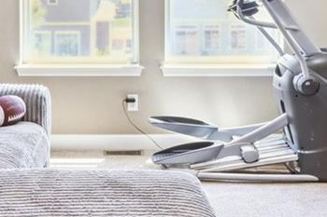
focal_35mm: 64
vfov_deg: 20.4
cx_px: 127
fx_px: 581
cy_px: -11
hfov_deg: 31.3
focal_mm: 14
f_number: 10
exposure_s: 1/8
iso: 400
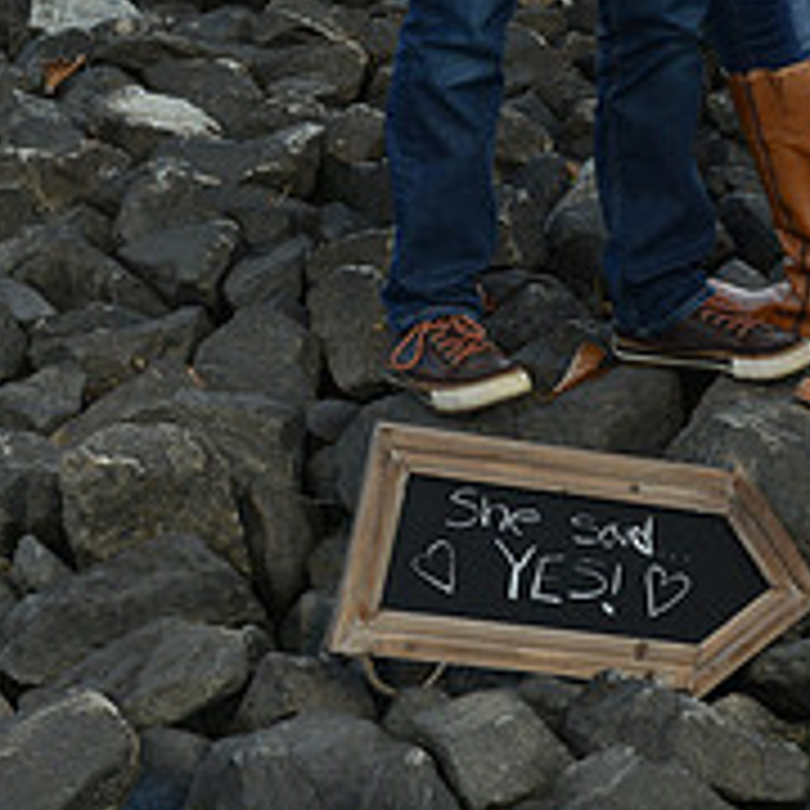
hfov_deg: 11.5
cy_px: -446
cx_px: 776
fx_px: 3998
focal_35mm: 151
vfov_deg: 11.1
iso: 400
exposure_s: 1/250
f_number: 8
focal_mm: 55
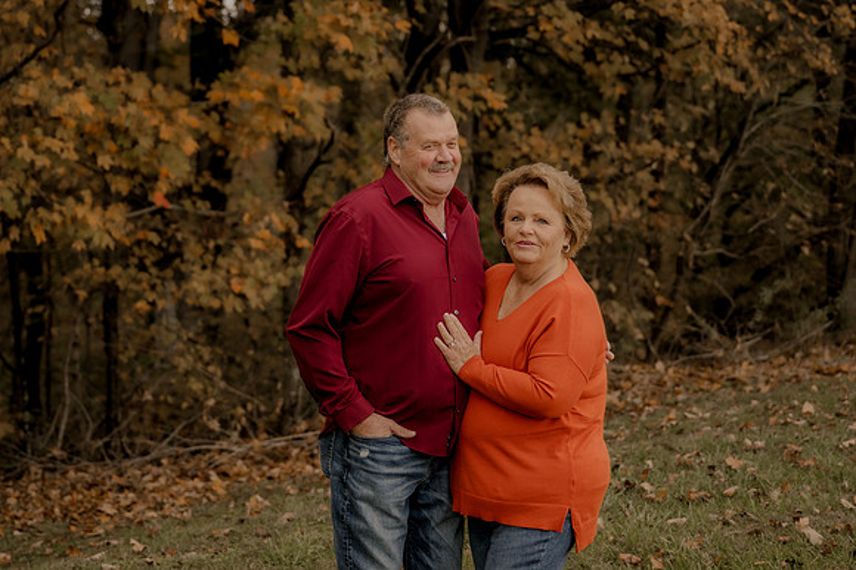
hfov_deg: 26.0
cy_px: 285
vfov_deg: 17.5
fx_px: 1854
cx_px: 428
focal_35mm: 78
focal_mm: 52
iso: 250
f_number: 2.8
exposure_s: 1/160
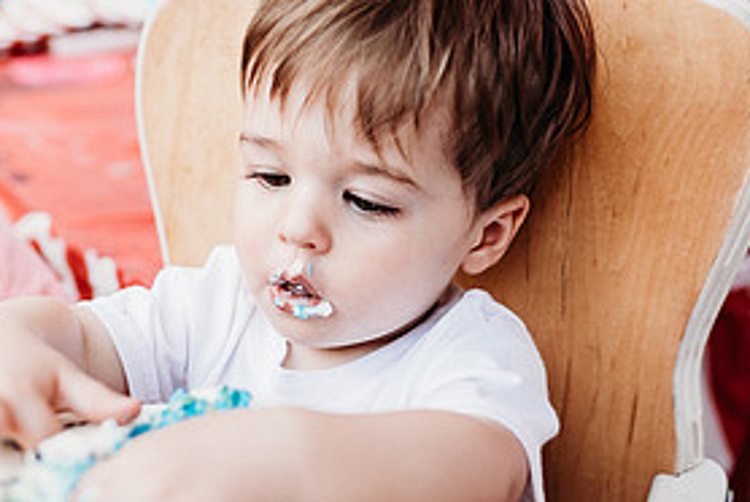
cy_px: 328
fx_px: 1043
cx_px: 294
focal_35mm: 50
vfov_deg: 26.9
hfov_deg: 39.4
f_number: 2.5
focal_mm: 24
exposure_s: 1/200
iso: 400
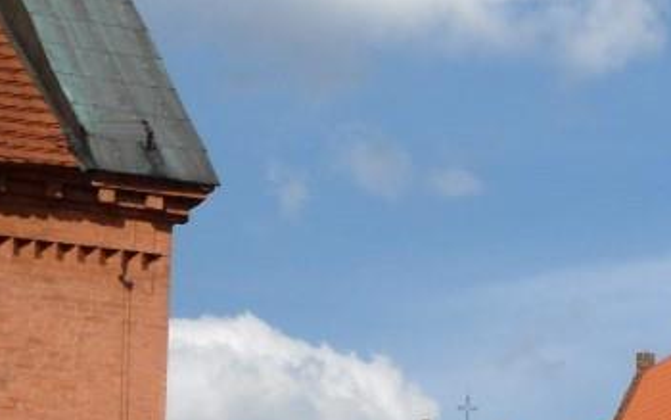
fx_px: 4079
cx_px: 934
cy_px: 380
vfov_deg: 5.9
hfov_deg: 9.2
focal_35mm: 223
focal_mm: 15.6
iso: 200
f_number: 6.2
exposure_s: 1/1500
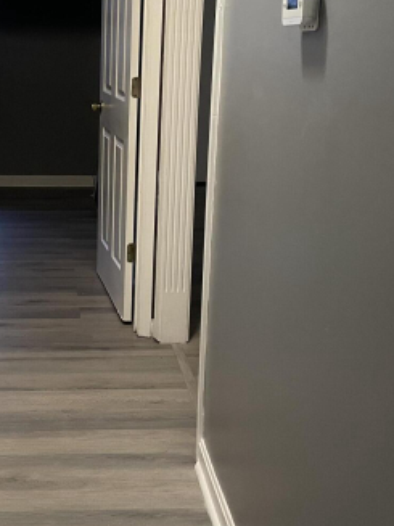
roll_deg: -0.1
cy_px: 186
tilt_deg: -11.7
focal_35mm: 53
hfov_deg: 27.0
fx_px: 805
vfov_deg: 35.9
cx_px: 84
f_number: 1.6
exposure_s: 1/60
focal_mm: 4.2
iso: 320
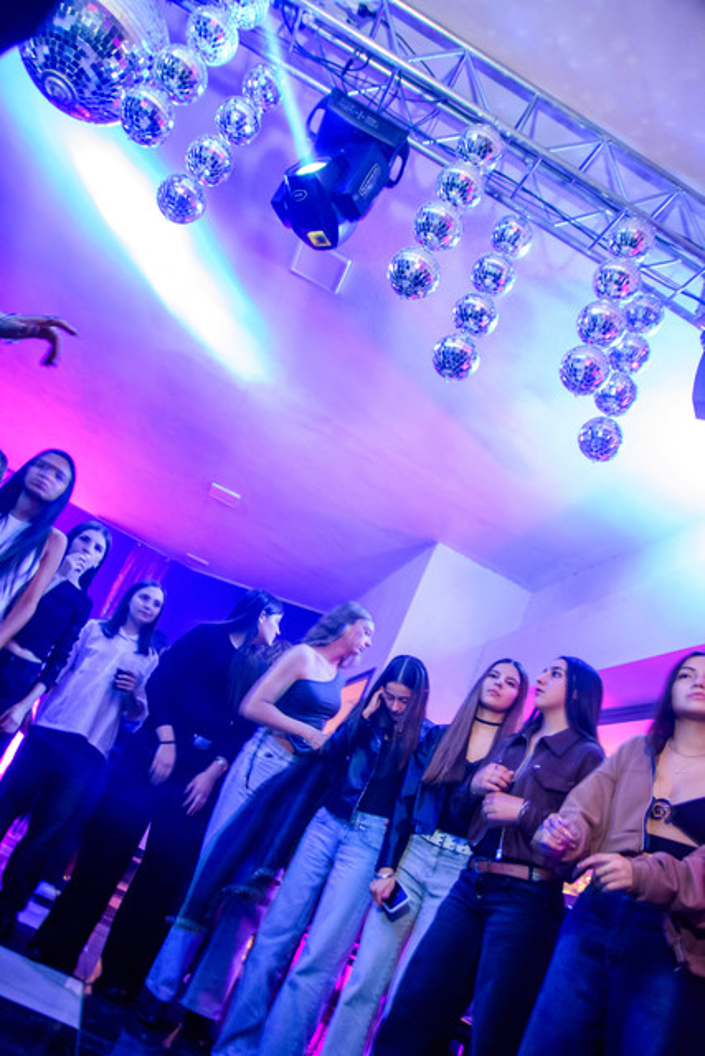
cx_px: 352
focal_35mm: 26
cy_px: 528
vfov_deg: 70.4
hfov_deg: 50.4
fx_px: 749
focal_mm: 17
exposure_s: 1/20
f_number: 2.8
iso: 2500
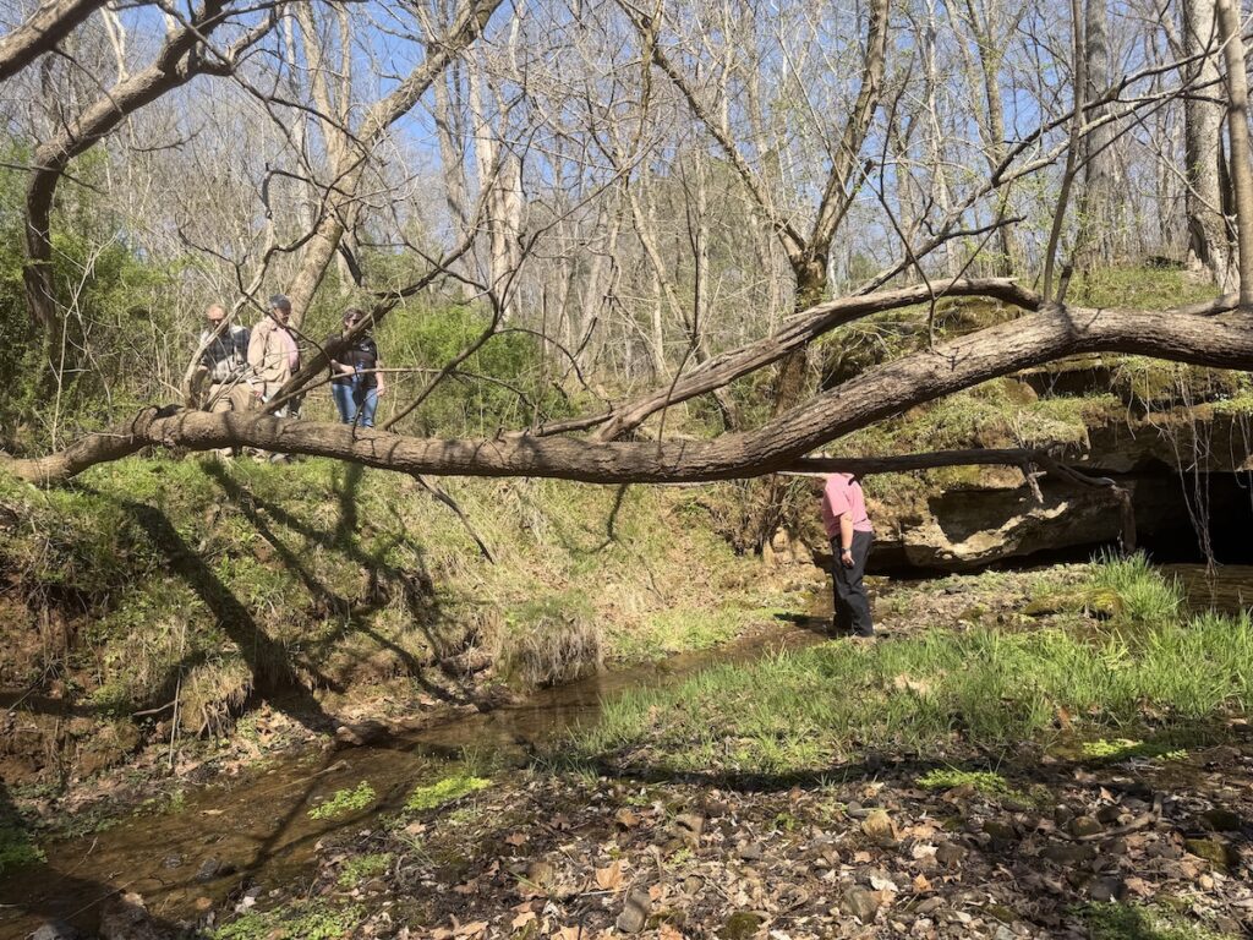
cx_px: 626
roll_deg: +4.1
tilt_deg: +1.5
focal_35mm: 24
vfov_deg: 56.8
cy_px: 470
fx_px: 869
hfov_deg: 71.6
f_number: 1.78
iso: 80
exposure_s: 1/1770
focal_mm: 6.76
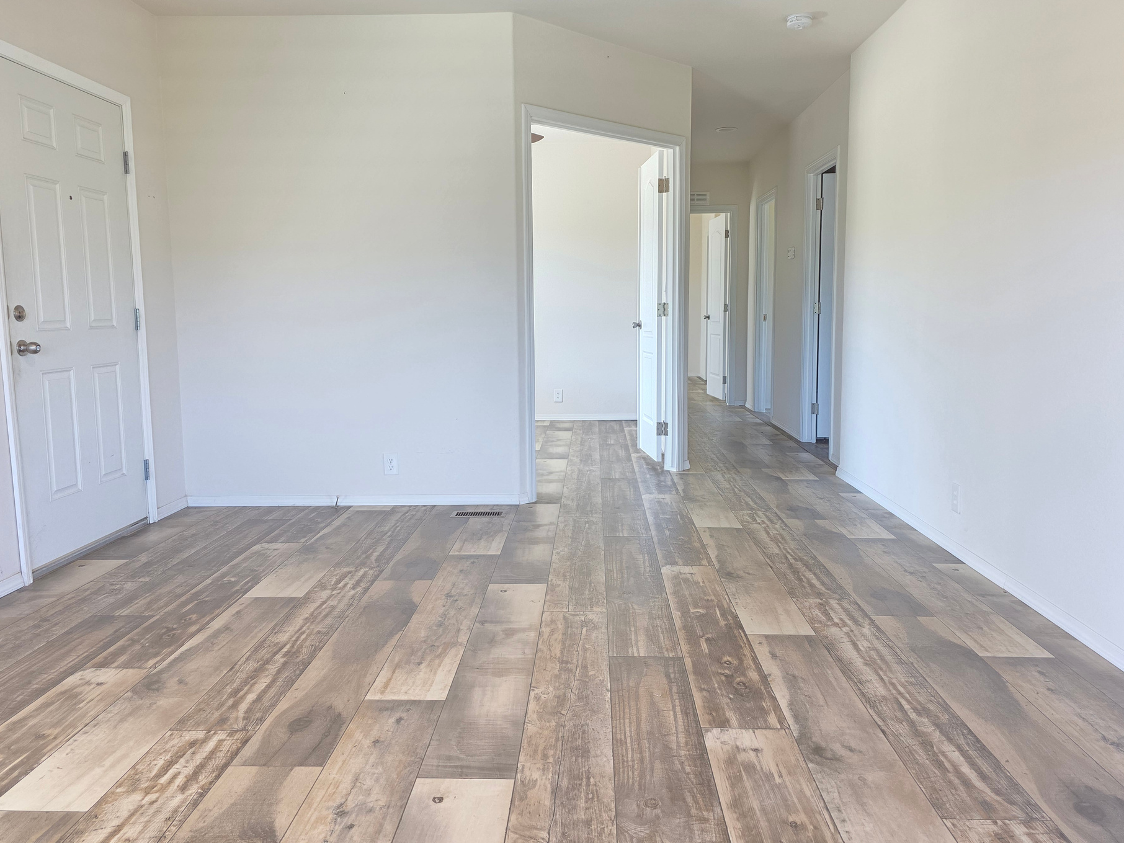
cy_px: 402
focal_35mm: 26
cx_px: 568
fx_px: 844
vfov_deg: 53.0
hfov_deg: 67.3
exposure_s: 1/120
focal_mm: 6.3
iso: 200
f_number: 1.7
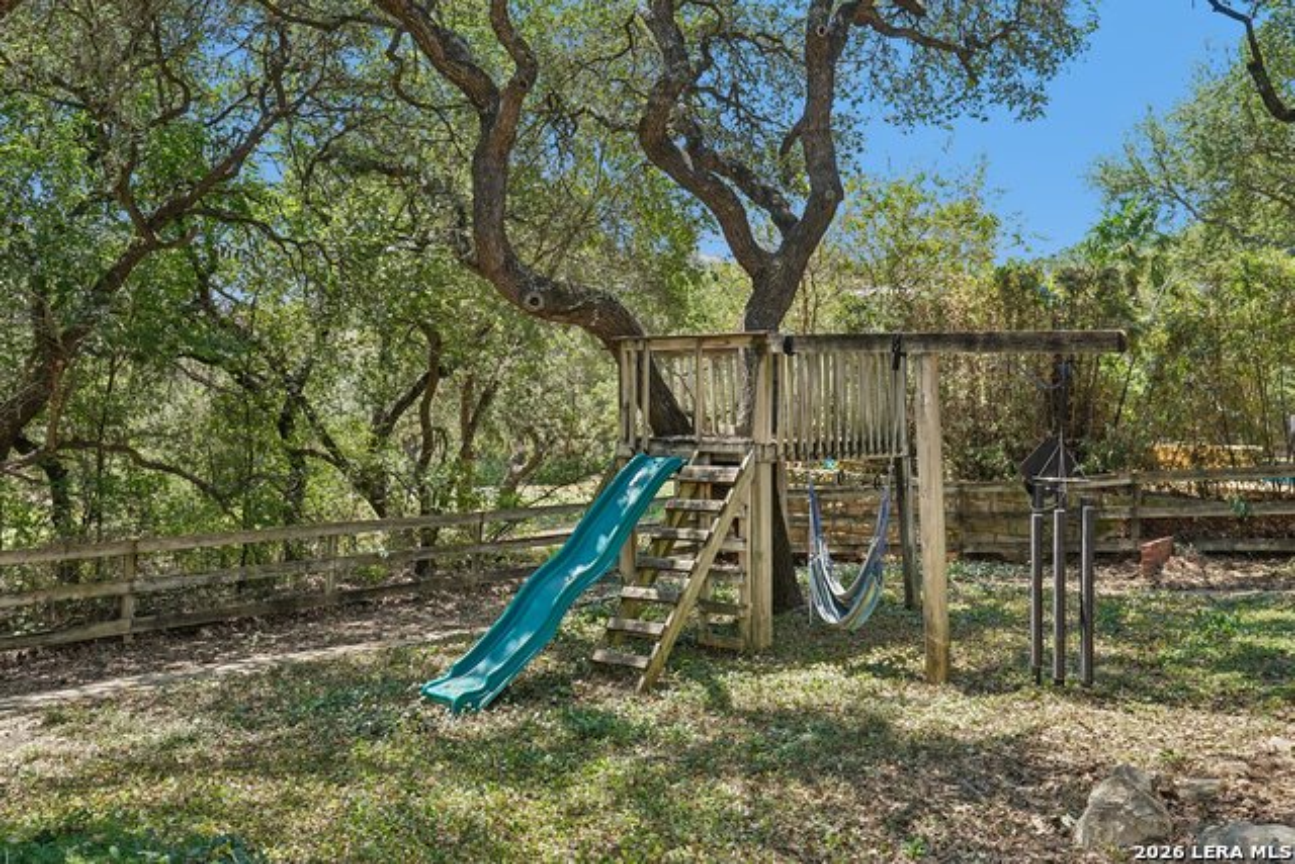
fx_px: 1151
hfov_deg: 58.7
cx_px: 648
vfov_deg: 41.1
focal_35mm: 32
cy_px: 432
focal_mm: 32
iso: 200
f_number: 8
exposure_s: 1/50
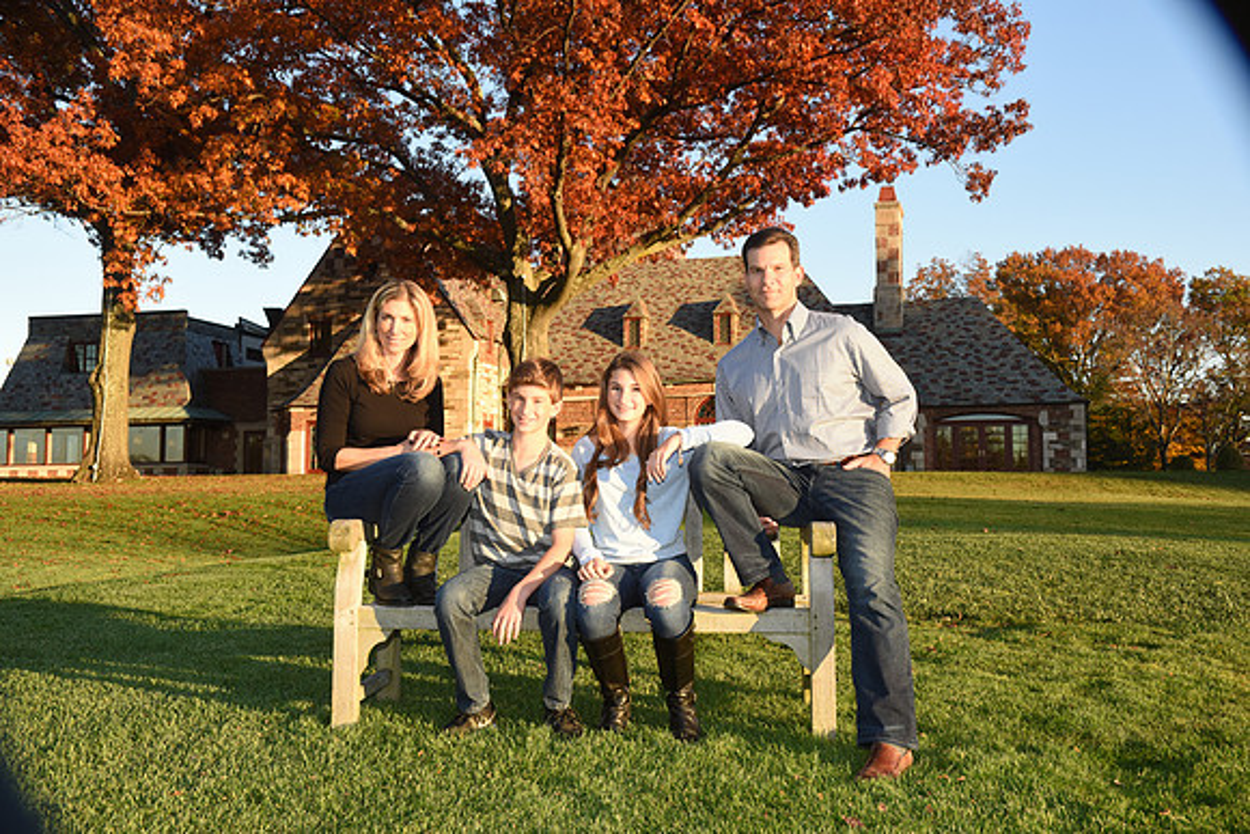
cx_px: 625
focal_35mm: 35
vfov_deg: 37.9
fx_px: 1216
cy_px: 417
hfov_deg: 54.4
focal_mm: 35
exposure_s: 1/250
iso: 640
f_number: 9
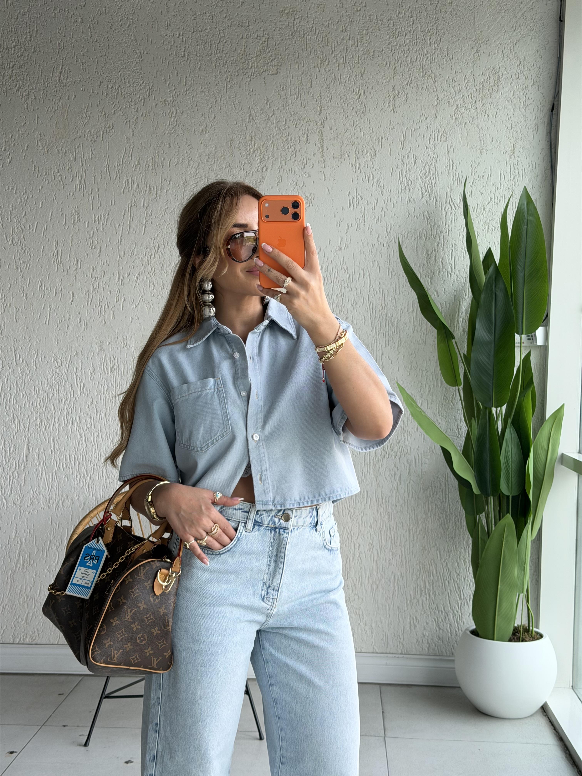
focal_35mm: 48
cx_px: 291
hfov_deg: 30.3
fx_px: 1076
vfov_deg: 39.7
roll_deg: -1.4
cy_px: 388
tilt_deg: -15.9
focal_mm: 6.76
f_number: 1.78
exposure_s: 1/272
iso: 64
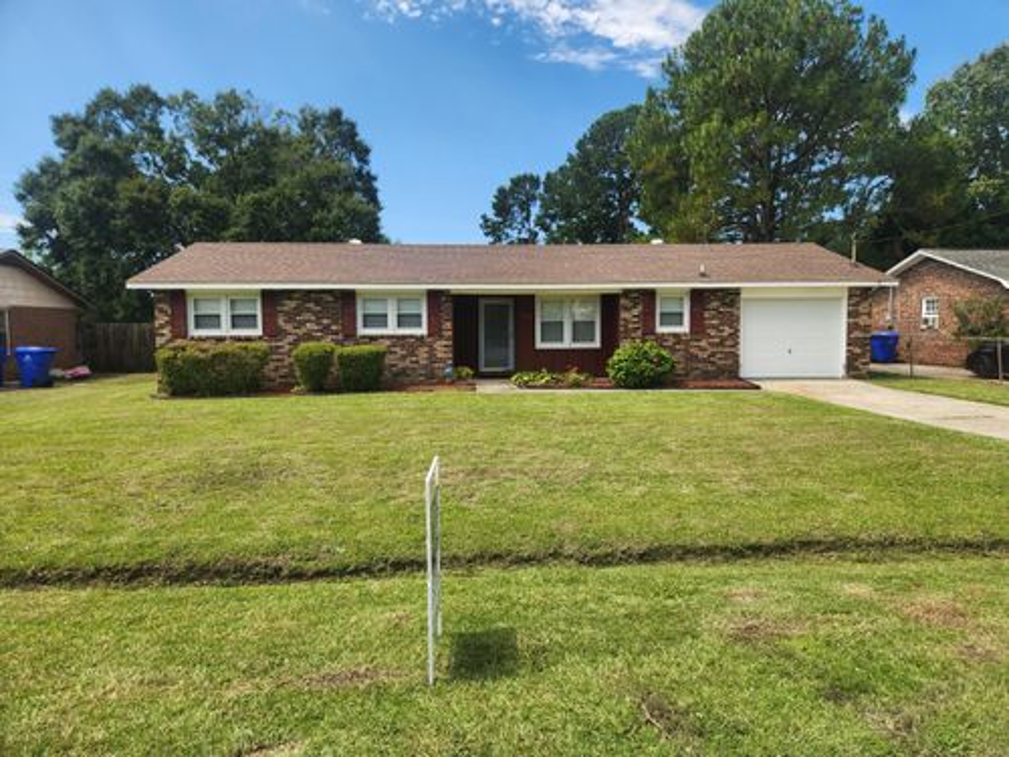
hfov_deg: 73.9
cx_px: 504
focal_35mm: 23
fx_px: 670
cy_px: 378
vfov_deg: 58.9
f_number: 1.8
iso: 20
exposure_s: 1/1192
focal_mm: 5.4
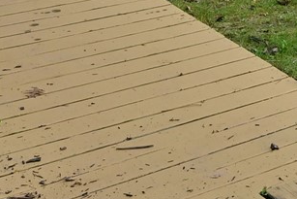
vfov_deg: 12.0
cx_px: 615
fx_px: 875
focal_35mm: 106
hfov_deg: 15.1
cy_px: -146
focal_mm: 15
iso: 250
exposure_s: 1/400
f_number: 5.6
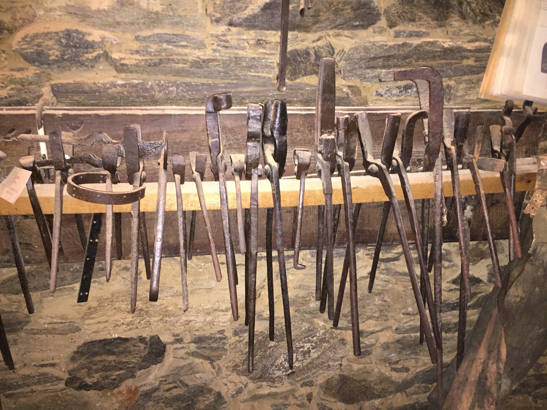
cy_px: 205
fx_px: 458
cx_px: 274
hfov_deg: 61.7
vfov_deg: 48.2
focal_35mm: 29
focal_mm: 4.15
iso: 250
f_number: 2.2
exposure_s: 1/17
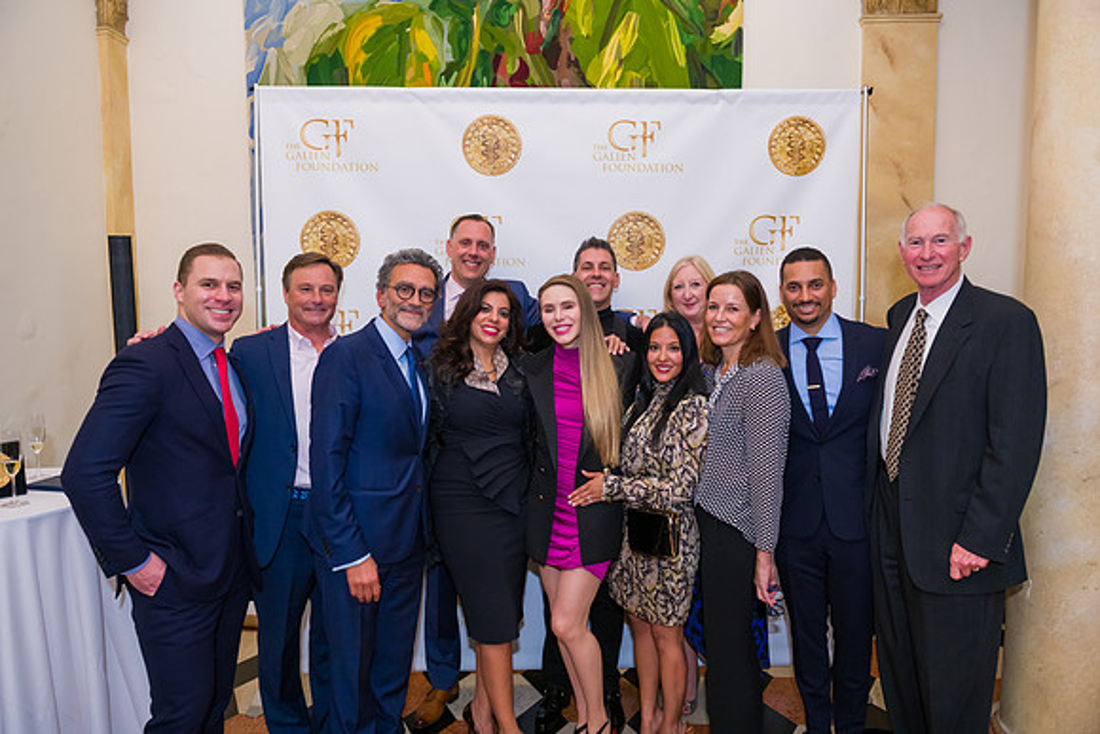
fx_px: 795
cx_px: 550
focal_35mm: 26
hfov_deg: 69.4
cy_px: 367
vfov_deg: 49.6
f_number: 4
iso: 1000
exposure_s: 1/125
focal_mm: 26
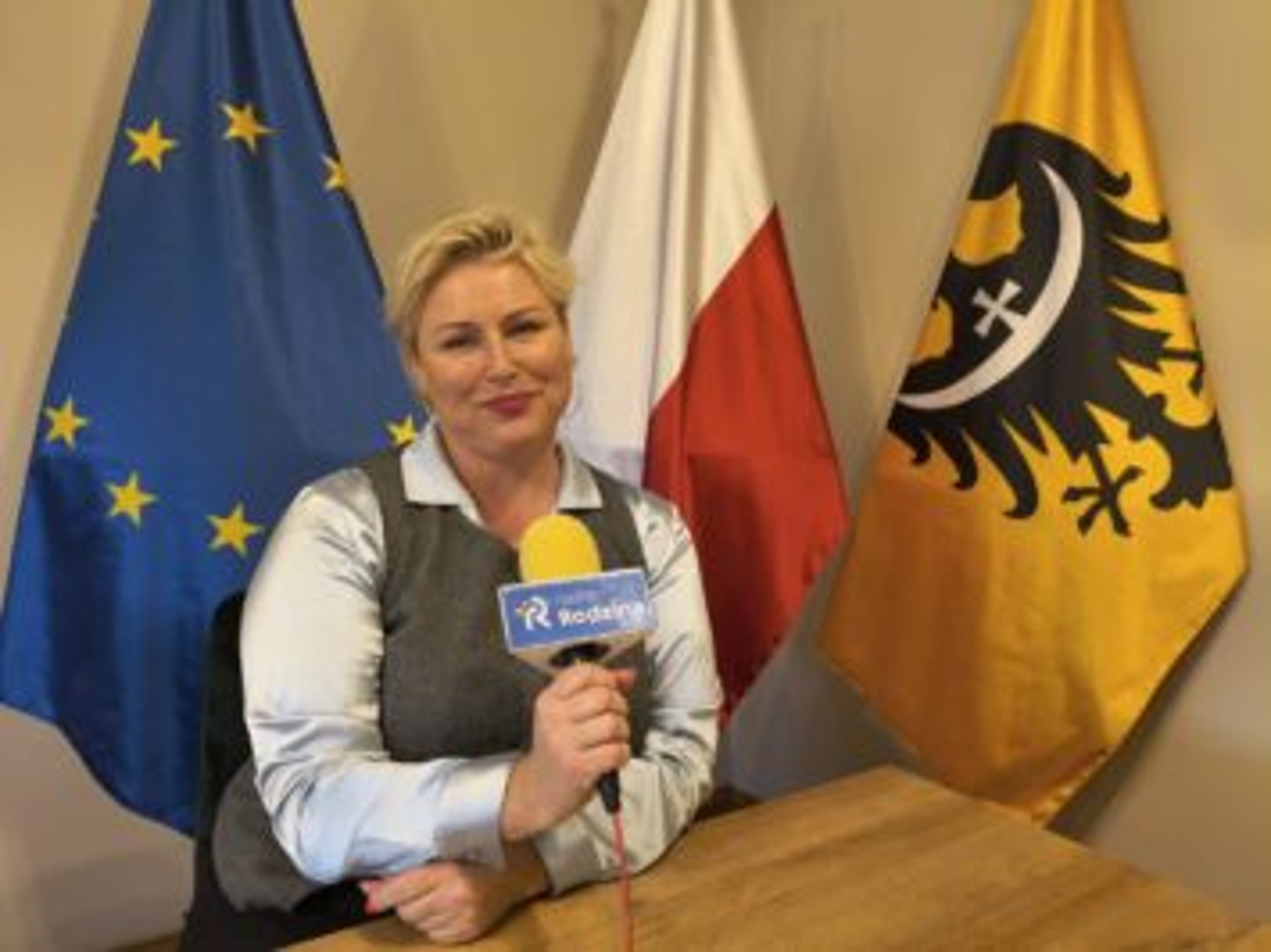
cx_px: 636
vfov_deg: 53.0
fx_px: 954
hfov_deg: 67.3
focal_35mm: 26
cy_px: 476
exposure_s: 1/50
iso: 568
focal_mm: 4.81
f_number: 1.8
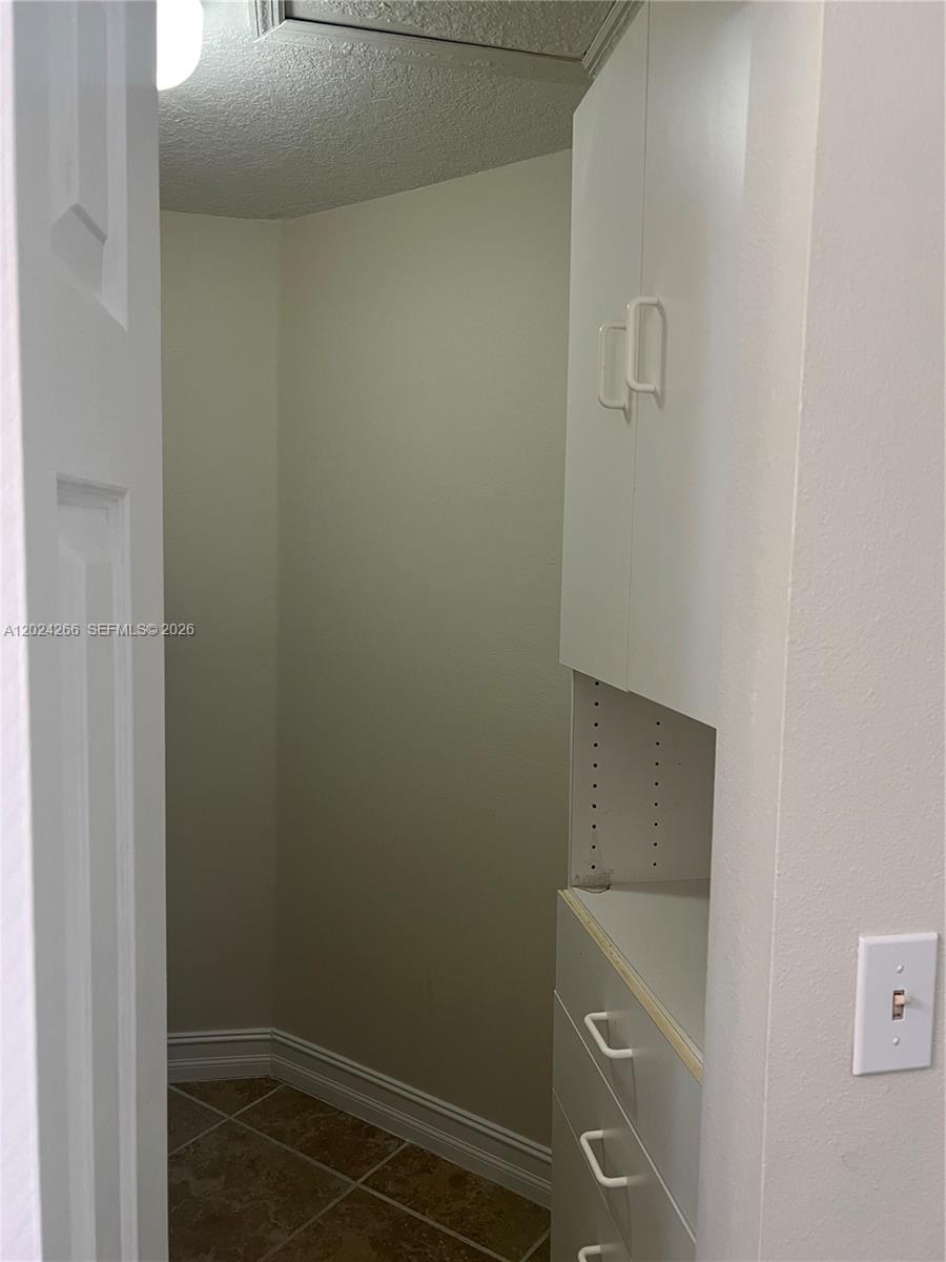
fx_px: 947
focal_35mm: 26
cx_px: 473
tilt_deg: -5.5
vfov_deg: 67.3
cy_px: 631
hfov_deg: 53.1
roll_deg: -0.9
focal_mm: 5.7
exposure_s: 1/60
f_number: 1.5
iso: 125
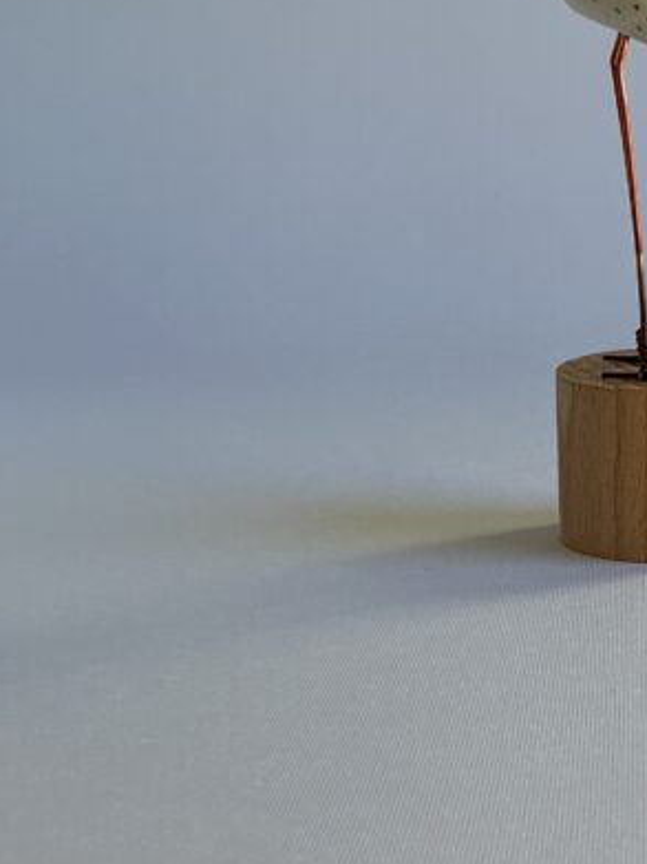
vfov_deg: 25.5
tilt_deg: -6.1
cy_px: 250
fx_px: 1895
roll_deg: +0.7
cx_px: 654
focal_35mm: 76
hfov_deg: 18.8
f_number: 1.8
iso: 20
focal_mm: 3
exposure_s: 1/194
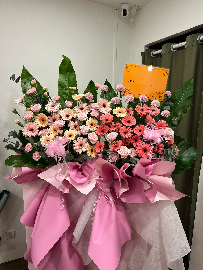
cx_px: 102
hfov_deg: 53.1
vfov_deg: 67.3
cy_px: 135
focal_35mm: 26
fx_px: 203
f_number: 1.5
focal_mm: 5.7
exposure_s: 1/100
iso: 100
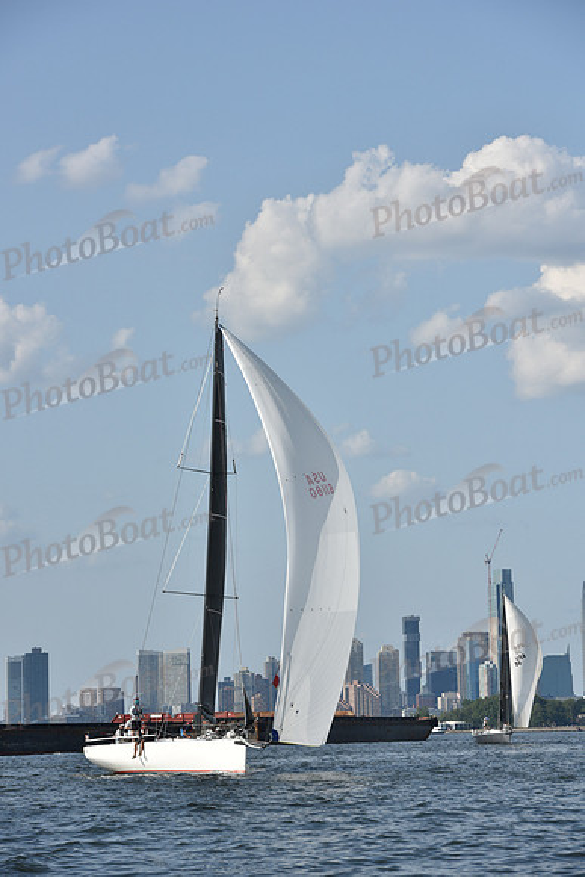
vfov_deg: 15.8
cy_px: 438
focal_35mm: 130
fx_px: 3167
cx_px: 292
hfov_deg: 10.6
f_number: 8
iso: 250
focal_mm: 130
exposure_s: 1/1250
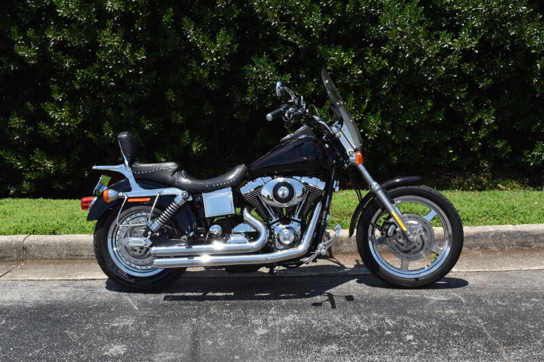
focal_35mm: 38
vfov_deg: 35.5
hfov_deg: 51.3
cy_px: 181
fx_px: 567
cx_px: 272
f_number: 14
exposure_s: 1/200
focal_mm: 25
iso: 100
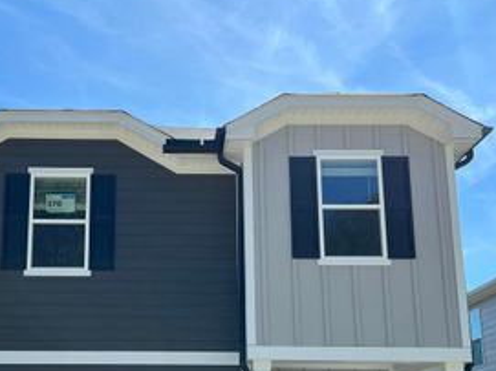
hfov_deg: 39.0
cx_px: 150
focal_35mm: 48
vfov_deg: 29.5
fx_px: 687
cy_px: 301
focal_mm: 5.7
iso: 50
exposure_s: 1/3165
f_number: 1.5
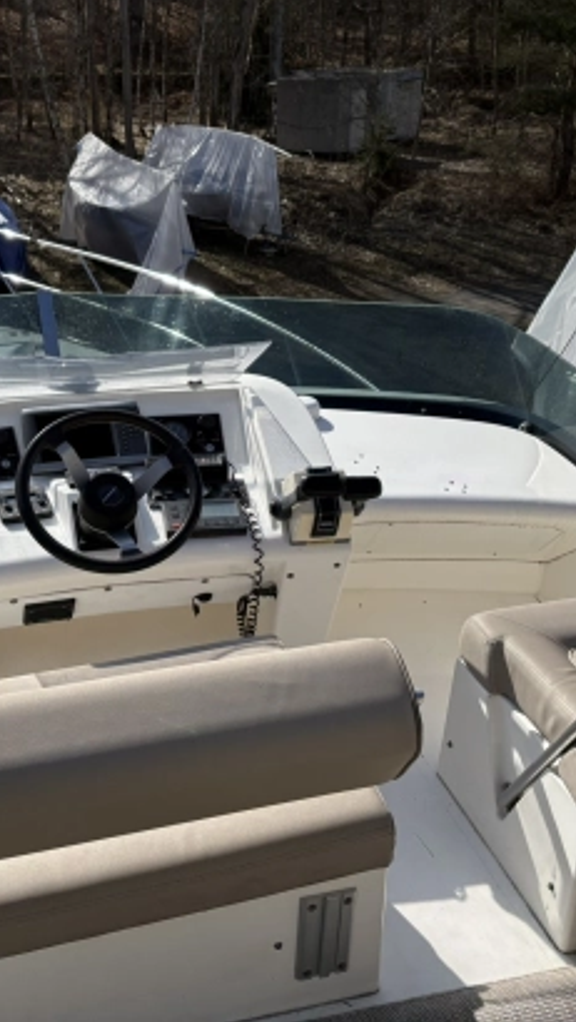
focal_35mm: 38
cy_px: 510
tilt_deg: -23.7
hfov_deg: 31.0
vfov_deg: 52.8
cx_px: 194
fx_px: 1031
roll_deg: +1.0
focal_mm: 5.96
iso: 64
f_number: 1.6
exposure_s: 1/7813
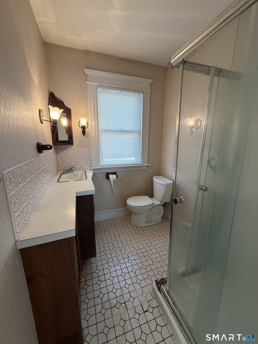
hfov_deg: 85.7
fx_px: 139
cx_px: 129
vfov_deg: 102.1
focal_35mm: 14
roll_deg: -0.5
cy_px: 172
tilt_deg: -13.0
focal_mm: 2.22
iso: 200
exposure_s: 1/60
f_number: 2.2
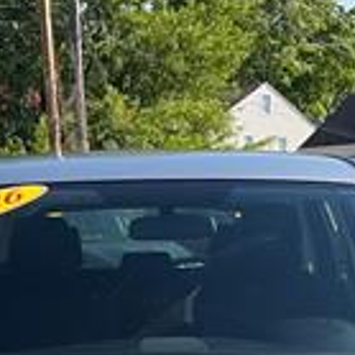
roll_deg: +1.7
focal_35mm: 106
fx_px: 1230
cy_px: 585
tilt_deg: -16.0
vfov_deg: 14.8
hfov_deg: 16.4
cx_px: 163
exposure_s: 1/2639
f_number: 1.6
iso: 64
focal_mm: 5.96
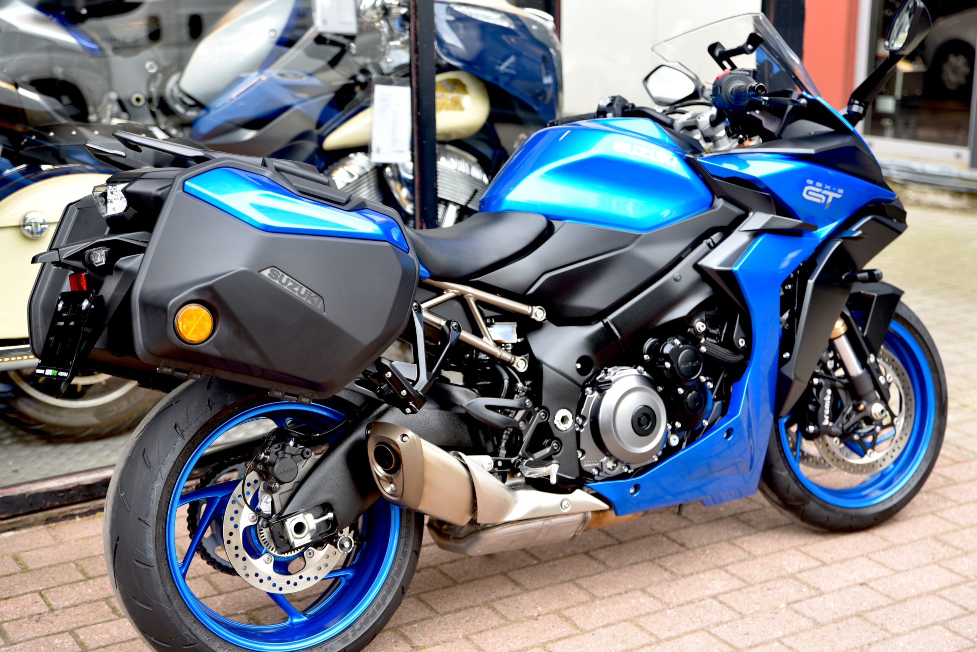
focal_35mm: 58
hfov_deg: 34.5
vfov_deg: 23.4
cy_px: 326
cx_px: 488
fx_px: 1575
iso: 100
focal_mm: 58
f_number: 3.2
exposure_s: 1/60
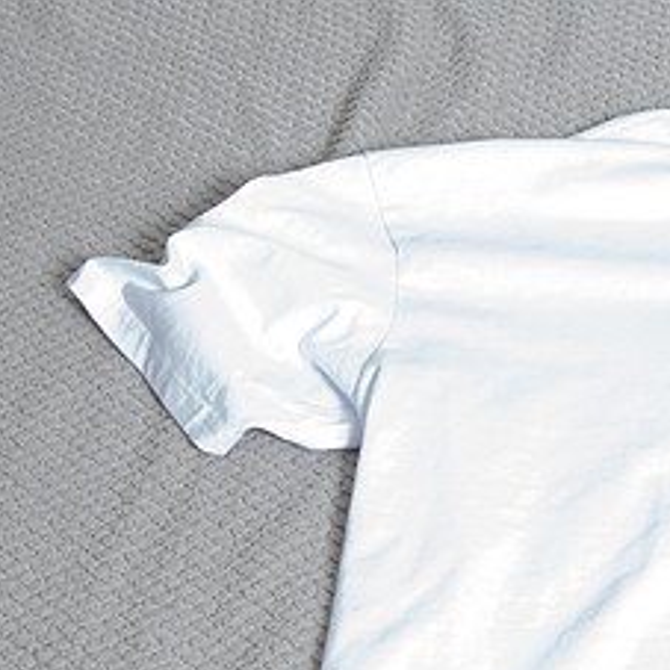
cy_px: 516
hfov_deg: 11.7
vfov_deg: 12.0
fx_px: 3175
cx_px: 854
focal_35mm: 145
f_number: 9
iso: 2500
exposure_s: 1/125
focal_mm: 50
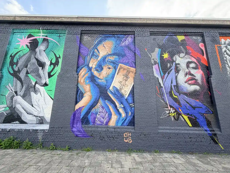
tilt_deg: +12.1
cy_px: 86
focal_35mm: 14
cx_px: 115
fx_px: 93
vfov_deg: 85.7
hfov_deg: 102.1
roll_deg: -1.7
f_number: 2.2
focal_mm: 2.22
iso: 40
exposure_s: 1/203
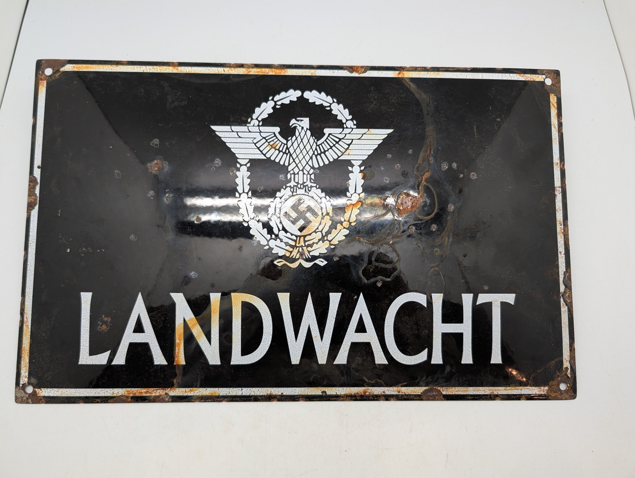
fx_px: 441
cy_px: 239
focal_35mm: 24
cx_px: 318
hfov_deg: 71.5
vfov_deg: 56.9
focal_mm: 6.9
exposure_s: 1/100
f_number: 1.68
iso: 42
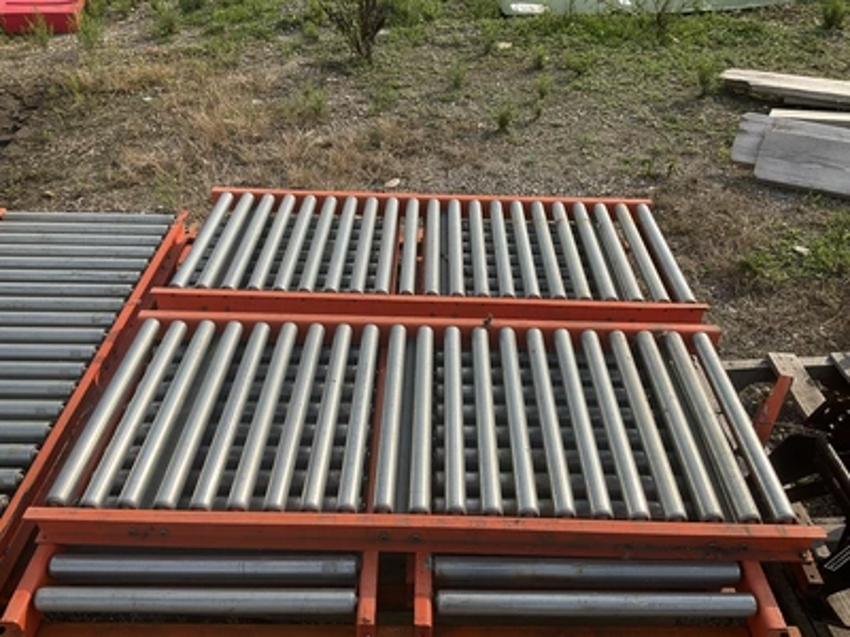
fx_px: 712
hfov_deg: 61.7
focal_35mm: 29
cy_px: 318
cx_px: 425
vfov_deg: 48.2
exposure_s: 1/2141
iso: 25
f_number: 1.8
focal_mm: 3
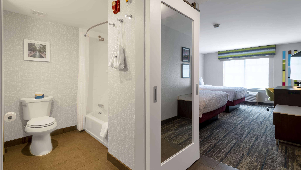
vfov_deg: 63.9
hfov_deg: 95.9
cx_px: 151
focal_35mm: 17
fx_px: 136
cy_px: 79
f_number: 9
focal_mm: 16
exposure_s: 1/40
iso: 100
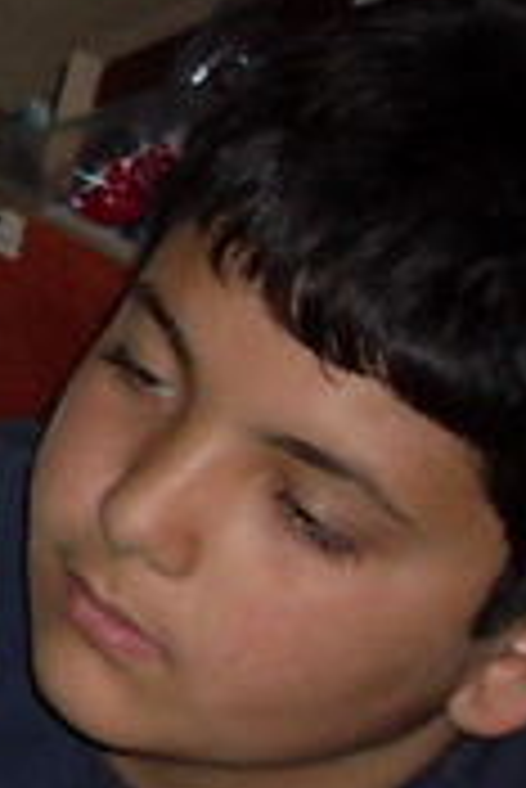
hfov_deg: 5.5
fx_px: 5096
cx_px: -1083
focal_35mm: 233
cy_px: 126
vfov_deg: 8.8
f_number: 3.1
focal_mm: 8.1
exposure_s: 1/45
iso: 100
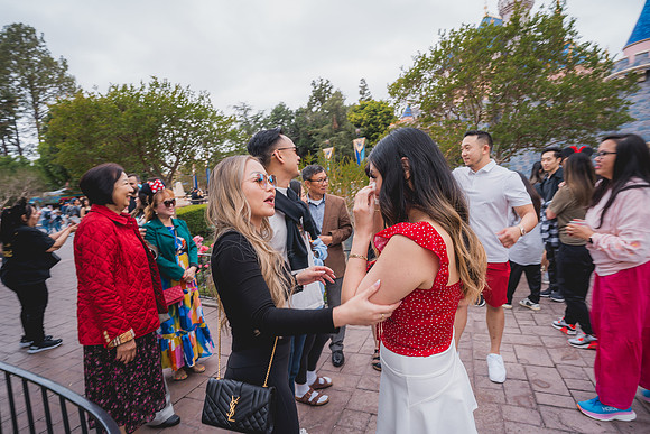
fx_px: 325
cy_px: 217
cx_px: 325
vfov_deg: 67.4
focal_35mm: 18
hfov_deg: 90.0
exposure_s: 1/60
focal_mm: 18
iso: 125
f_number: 5.6
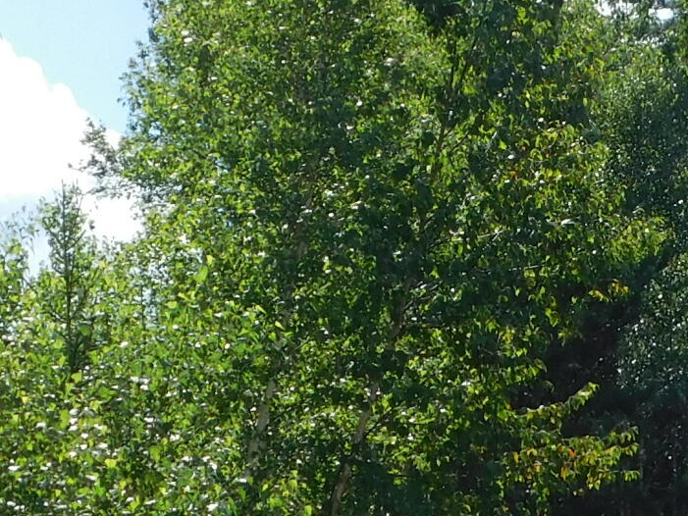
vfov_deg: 13.8
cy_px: 189
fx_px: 2127
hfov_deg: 18.2
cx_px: 561
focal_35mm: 107
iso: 125
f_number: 3.1
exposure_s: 1/1250
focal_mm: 4.5
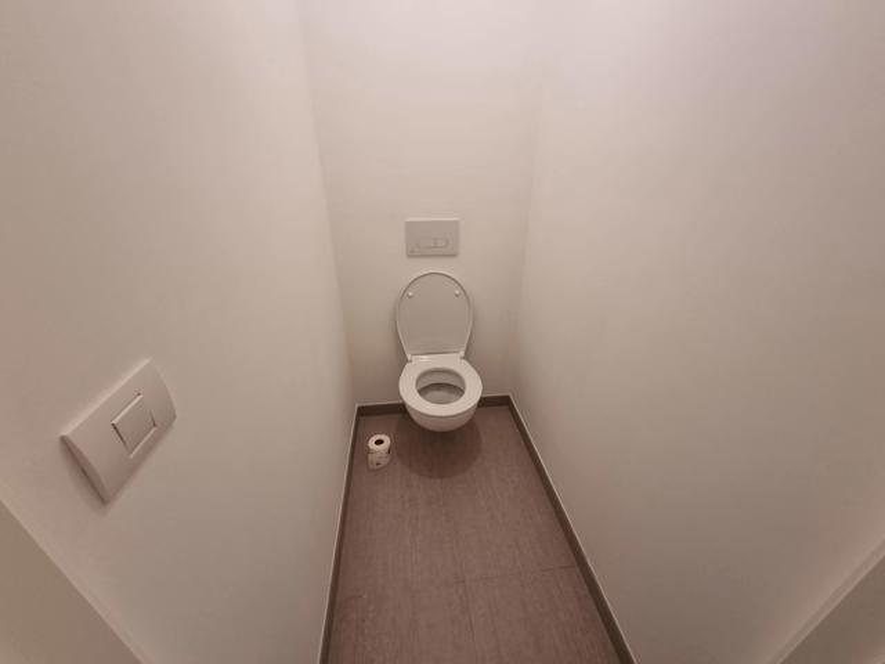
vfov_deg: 89.9
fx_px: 332
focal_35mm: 13
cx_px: 442
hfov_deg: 106.2
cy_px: 332
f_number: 2.2
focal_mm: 2.2
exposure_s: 1/50
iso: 100
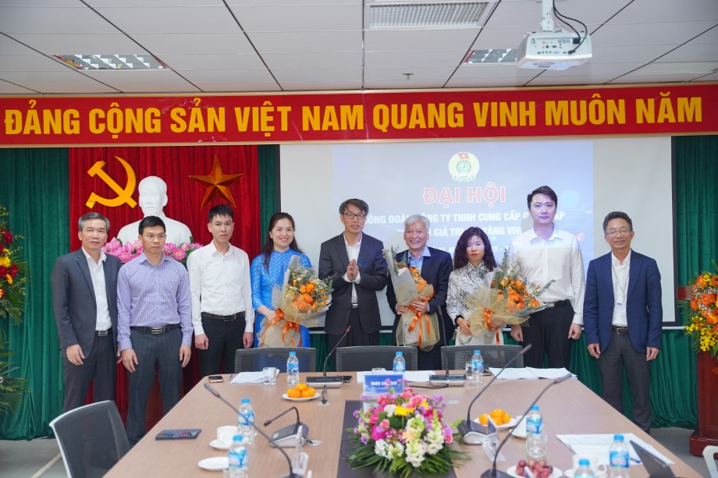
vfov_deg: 28.5
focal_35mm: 47
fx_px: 941
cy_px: 239
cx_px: 359
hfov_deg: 41.8
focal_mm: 47.2
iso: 1600
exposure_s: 1/200
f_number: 3.5
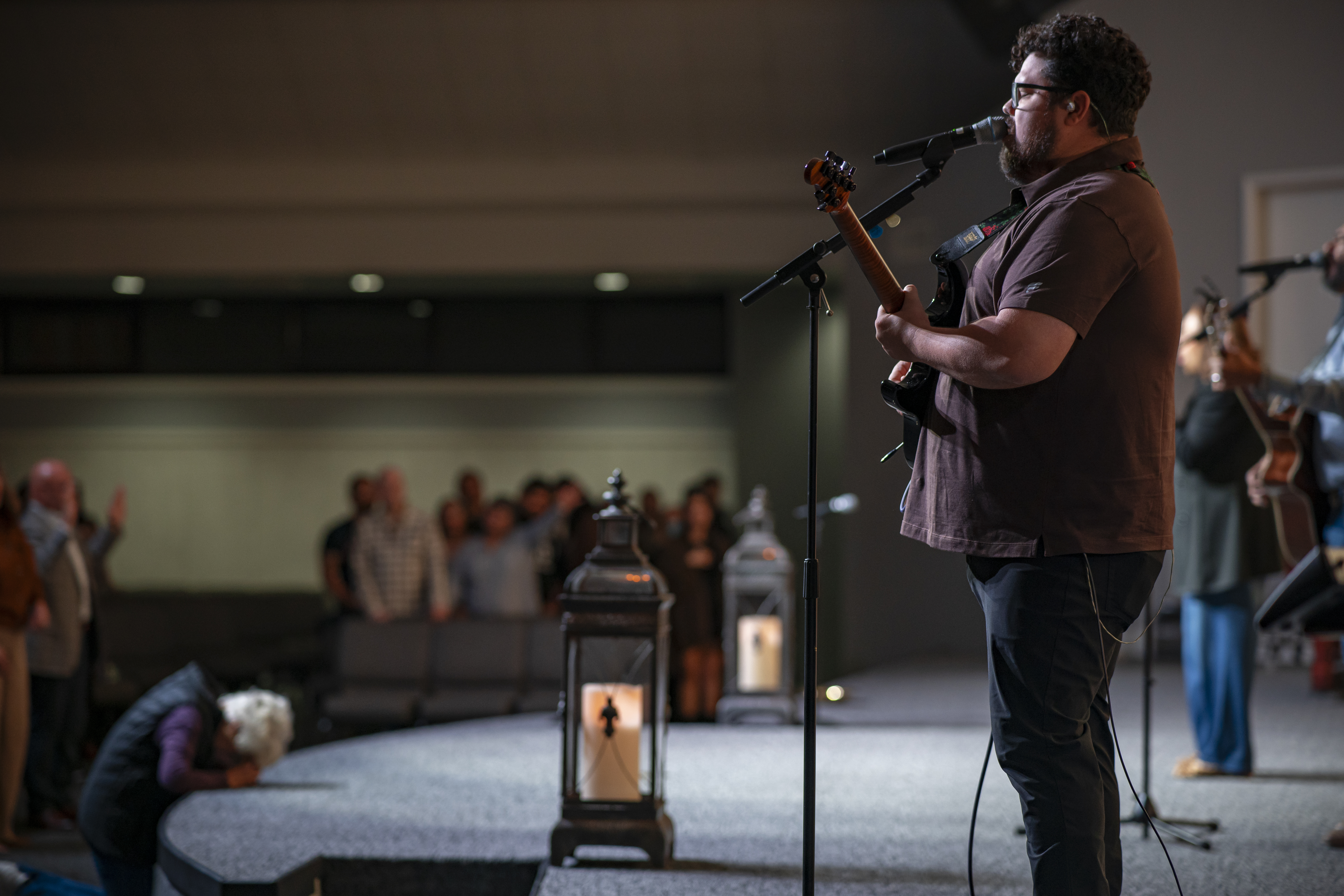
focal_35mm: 85
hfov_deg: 23.9
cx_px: 672
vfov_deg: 16.1
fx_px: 3173
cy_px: 448
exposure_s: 1/250
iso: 1250
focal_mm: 85
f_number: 2
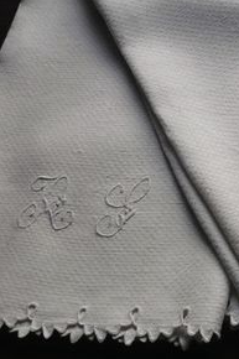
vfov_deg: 23.0
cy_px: 123
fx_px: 877
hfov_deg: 15.1
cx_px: 272
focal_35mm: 88
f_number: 2.8
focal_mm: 5.8
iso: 400
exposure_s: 1/400
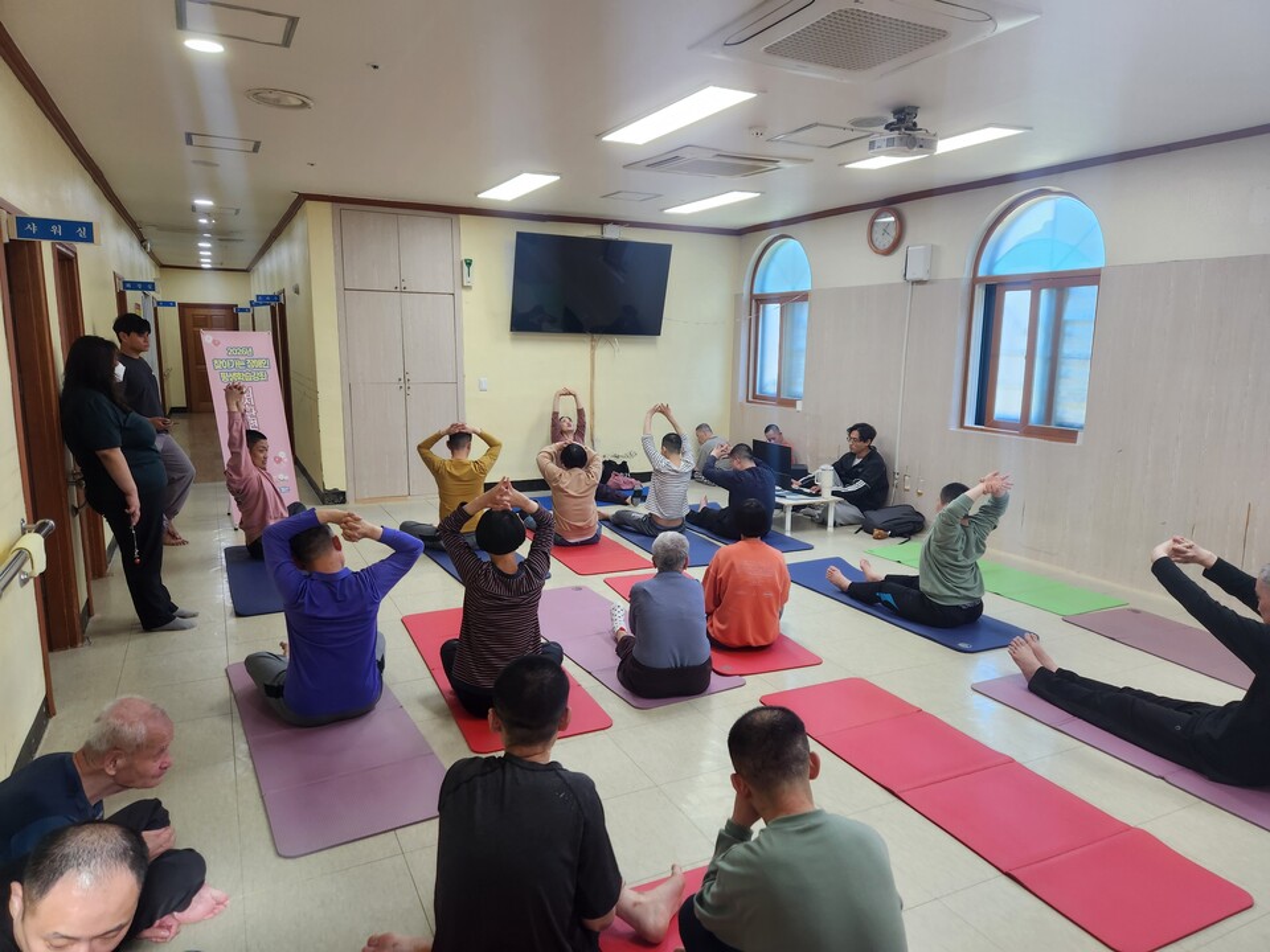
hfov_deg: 73.9
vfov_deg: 58.9
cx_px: 635
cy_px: 476
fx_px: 844
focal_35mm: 23
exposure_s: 1/120
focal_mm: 5.4
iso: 125
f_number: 1.8
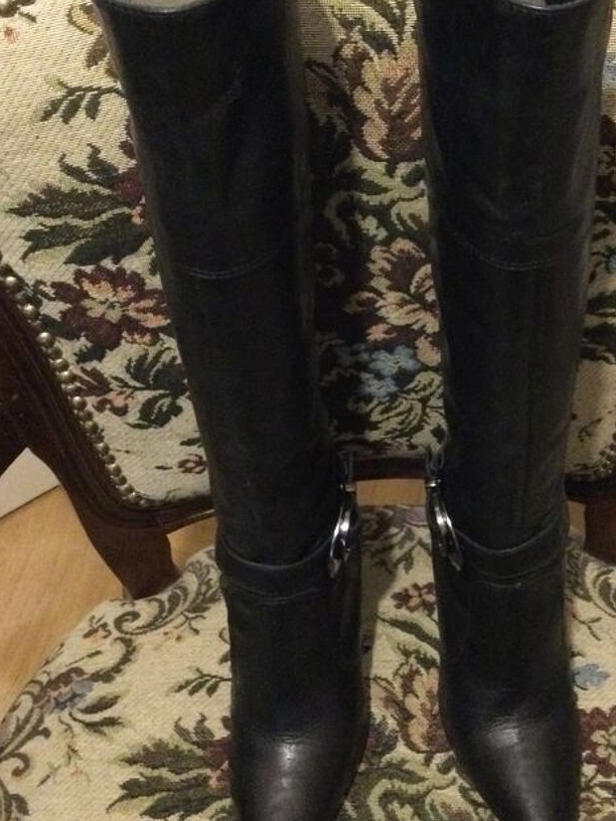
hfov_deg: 28.9
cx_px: 411
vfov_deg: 38.2
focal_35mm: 50
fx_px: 1186
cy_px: 383
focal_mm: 3.3
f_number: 2.4
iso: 800
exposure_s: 1/17
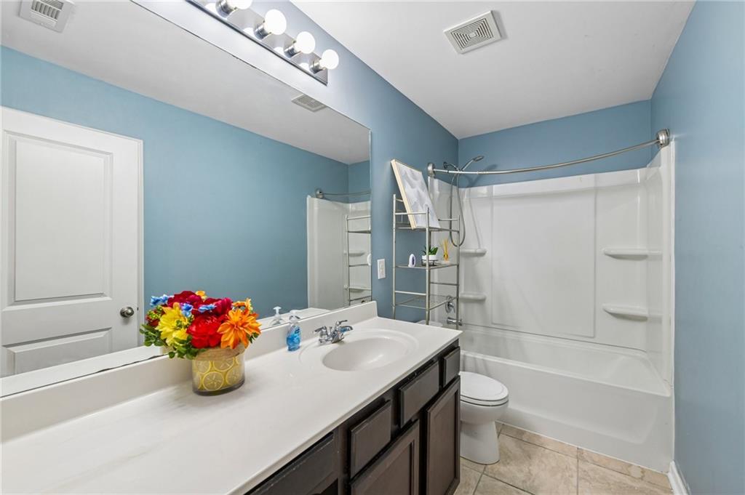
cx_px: 372
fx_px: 289
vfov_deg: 81.1
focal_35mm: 14
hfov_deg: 104.3
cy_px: 248
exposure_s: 1/15
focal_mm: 14
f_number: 8
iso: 400
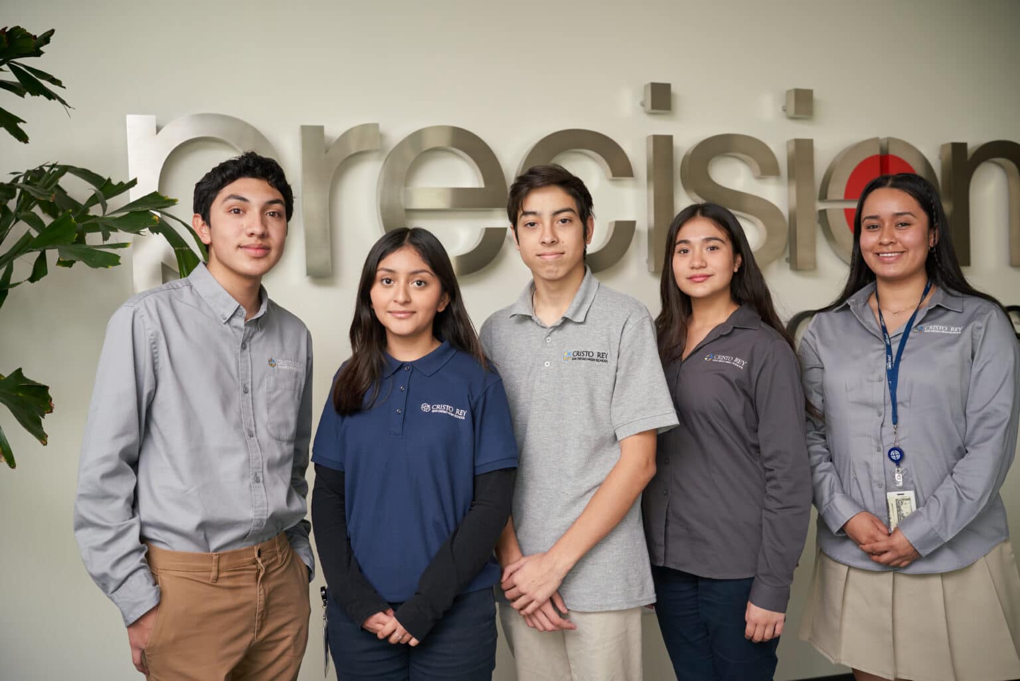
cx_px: 510
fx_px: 1020
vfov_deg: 36.9
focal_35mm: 36
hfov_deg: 53.1
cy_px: 340
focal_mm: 36
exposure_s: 1/200
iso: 400
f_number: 3.5
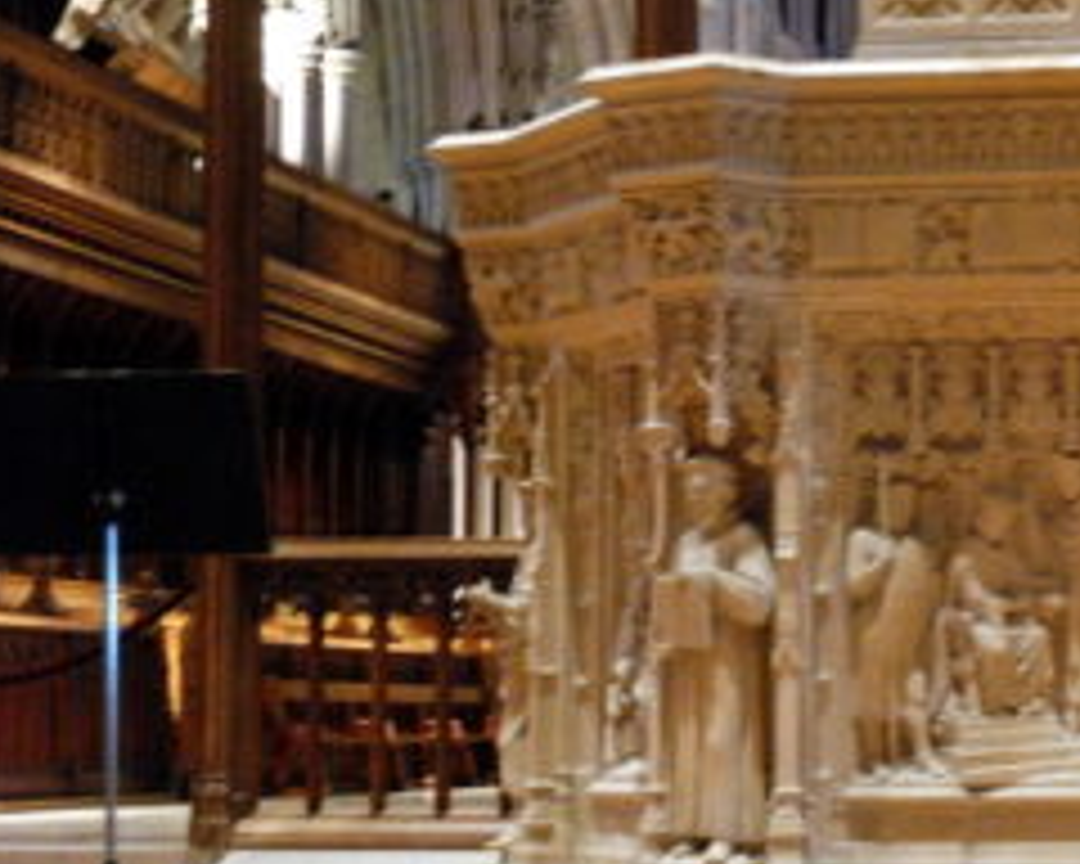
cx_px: 1026
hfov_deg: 18.8
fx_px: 3196
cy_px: 533
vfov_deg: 15.4
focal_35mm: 100
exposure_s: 1/10
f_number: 4.2
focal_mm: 34
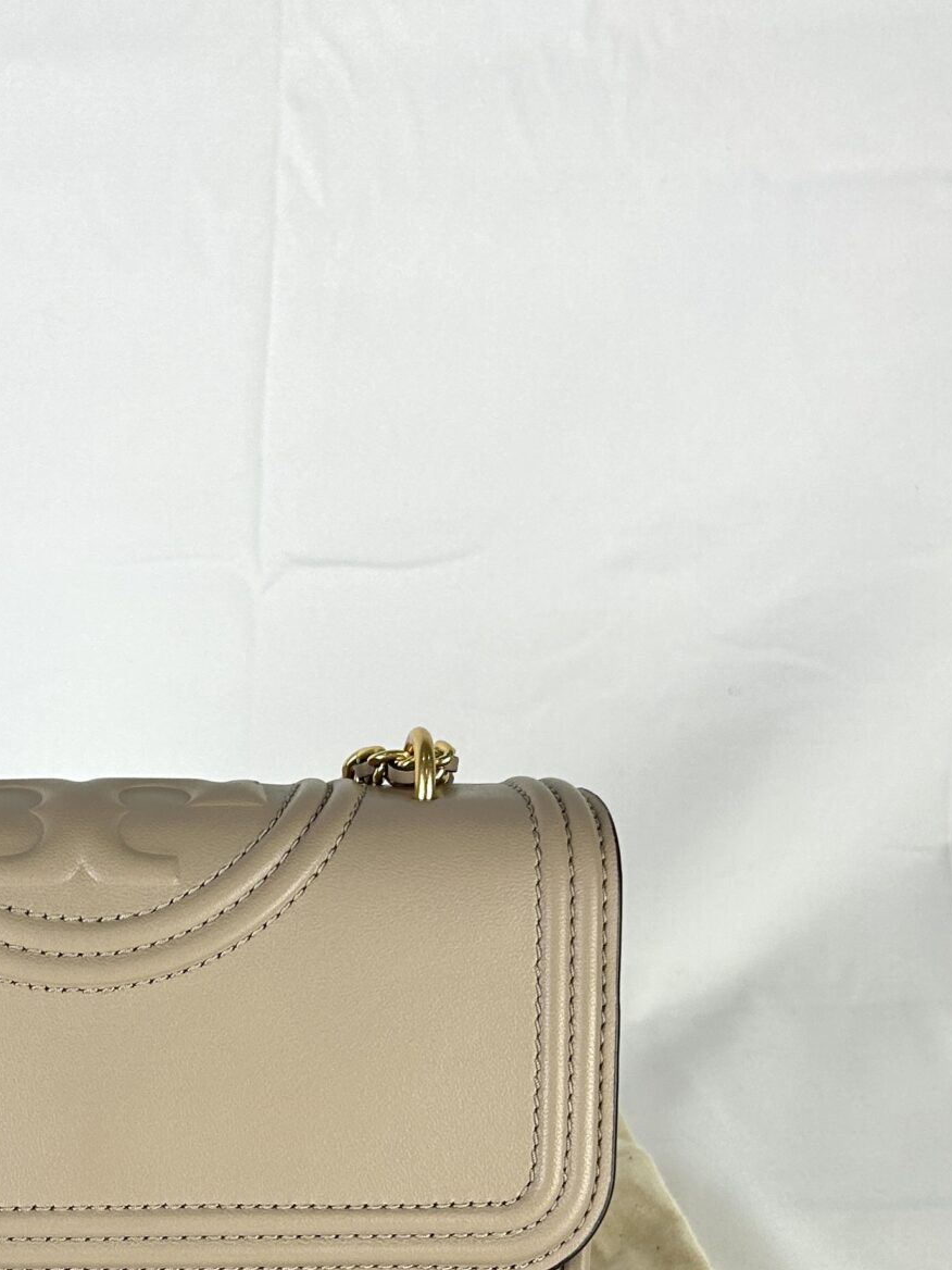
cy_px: 1131
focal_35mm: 57
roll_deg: -0.7
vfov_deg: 32.2
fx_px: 2090
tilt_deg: -25.0
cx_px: 28
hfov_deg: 24.6
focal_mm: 5.7
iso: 40
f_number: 1.5
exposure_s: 1/159
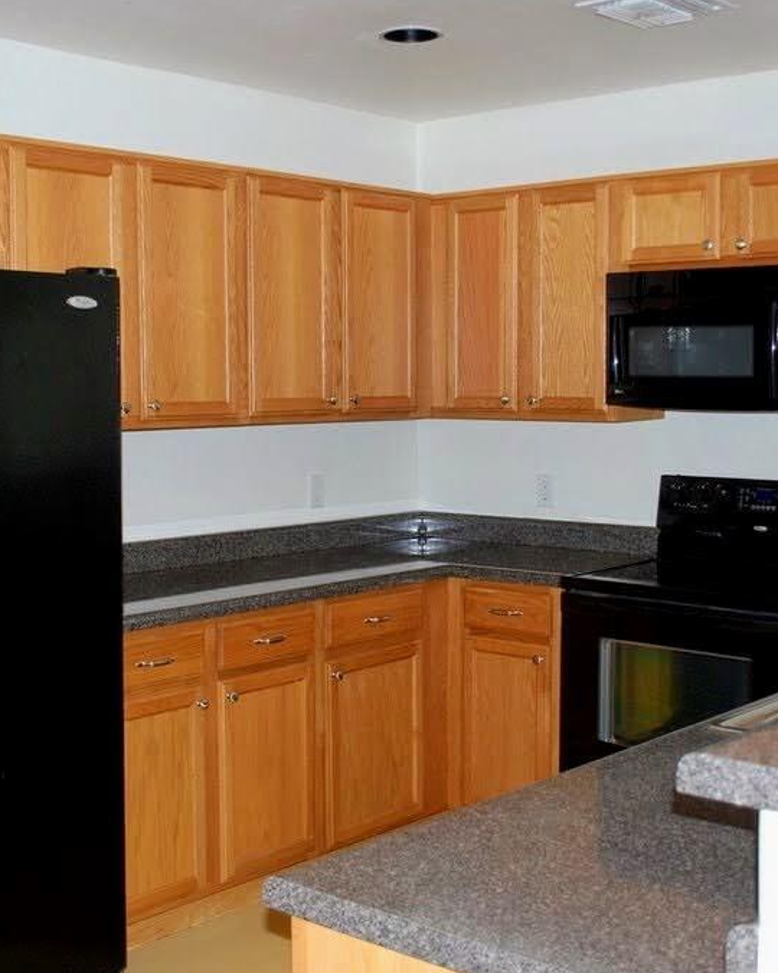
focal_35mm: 47
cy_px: 488
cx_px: 339
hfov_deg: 32.0
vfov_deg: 39.5
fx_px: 1353
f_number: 4
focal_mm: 22
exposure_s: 1/60
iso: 200
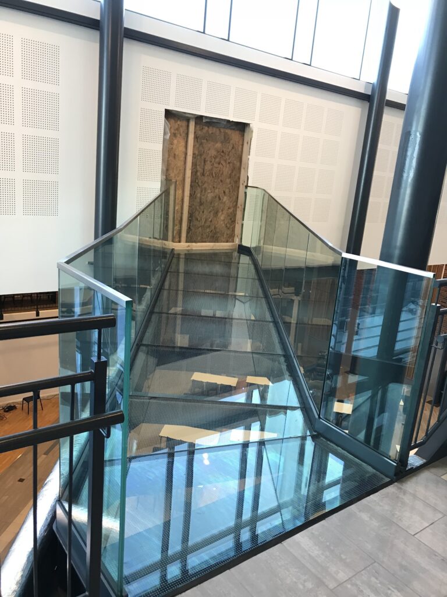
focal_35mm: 28
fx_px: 482
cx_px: 224
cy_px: 298
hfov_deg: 49.7
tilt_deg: -14.0
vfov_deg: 63.4
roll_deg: -4.5
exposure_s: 1/25
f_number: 1.8
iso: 40
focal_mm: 3.99
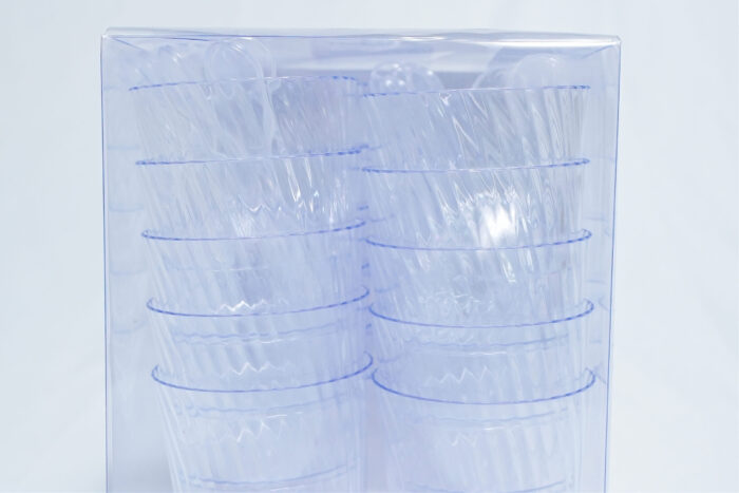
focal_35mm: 52
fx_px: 1068
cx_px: 370
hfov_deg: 38.2
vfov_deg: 26.0
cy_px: 246
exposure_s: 1/160
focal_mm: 35
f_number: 9
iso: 2500
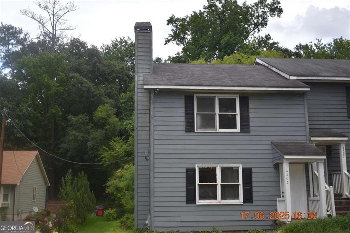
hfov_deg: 46.4
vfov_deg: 31.9
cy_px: 116
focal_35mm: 42
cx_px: 175
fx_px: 408
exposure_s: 1/200
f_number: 5
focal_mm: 28
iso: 100
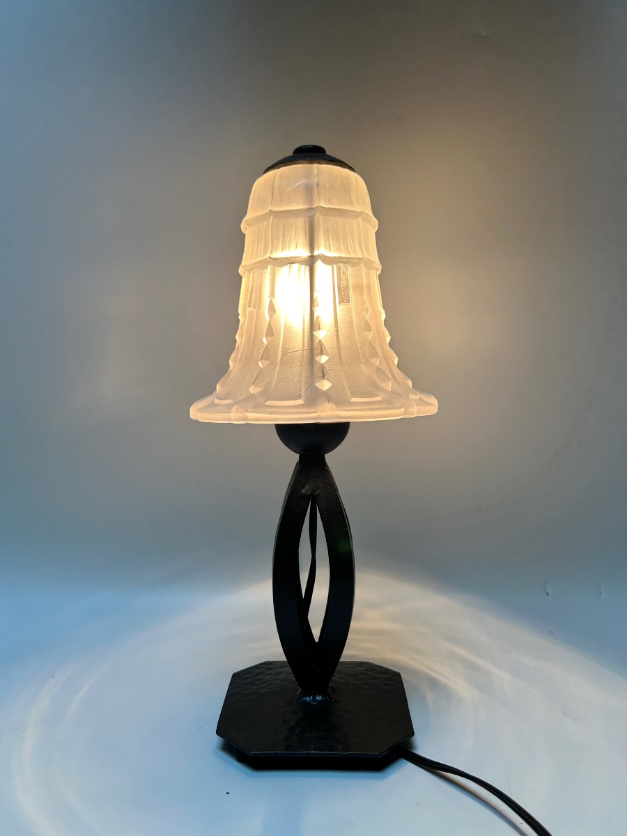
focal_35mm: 26
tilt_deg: -3.1
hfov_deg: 53.1
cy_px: 418
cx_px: 314
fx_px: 628
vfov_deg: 67.3
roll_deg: +0.3
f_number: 1.5
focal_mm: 5.7
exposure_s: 1/184
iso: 40
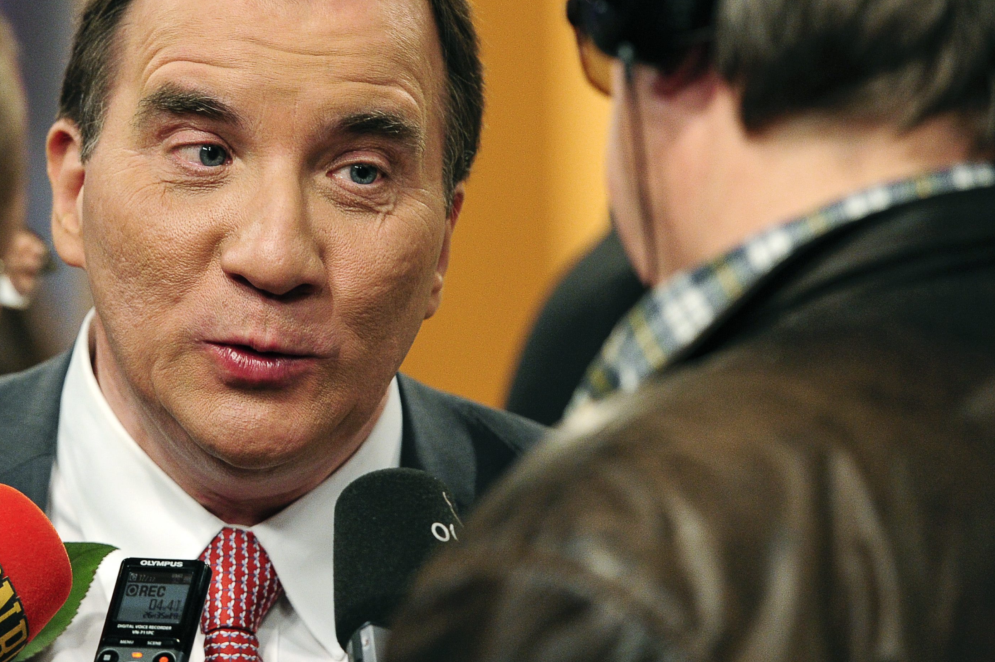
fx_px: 8645
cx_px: 112
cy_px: 233
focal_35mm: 313
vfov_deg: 4.4
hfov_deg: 6.6
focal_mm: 170
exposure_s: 1/400
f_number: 4
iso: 3200
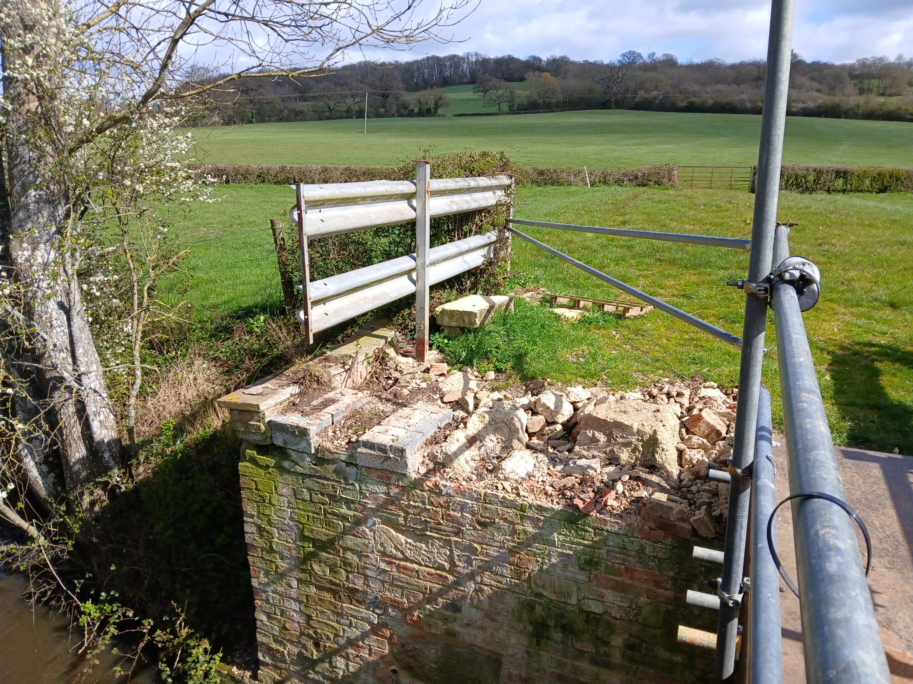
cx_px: 456
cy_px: 342
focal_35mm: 26
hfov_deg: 67.3
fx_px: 686
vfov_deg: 53.1
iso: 20
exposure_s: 1/423
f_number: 1.8
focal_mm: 3.98
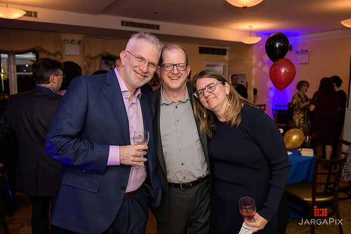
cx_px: 177
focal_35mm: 30
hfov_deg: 61.9
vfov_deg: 43.6
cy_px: 117
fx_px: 292
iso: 800
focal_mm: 29
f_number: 3.2
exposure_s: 1/125
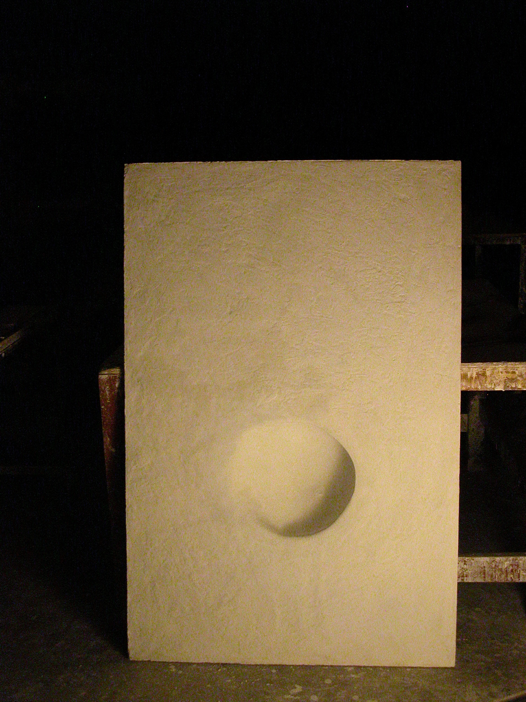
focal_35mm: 42
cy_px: 351
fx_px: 851
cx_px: 263
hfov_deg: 34.3
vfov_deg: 44.8
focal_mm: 10.7
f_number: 2.9
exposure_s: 1/19.6
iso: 800
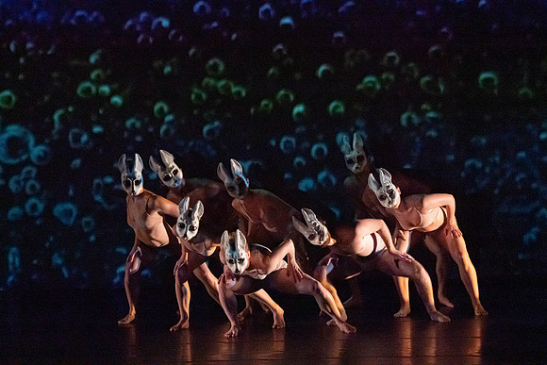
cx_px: 274
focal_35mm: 336
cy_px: 182
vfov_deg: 4.1
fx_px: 5106
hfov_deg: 6.1
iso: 8000
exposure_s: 1/250
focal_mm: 336
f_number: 5.6
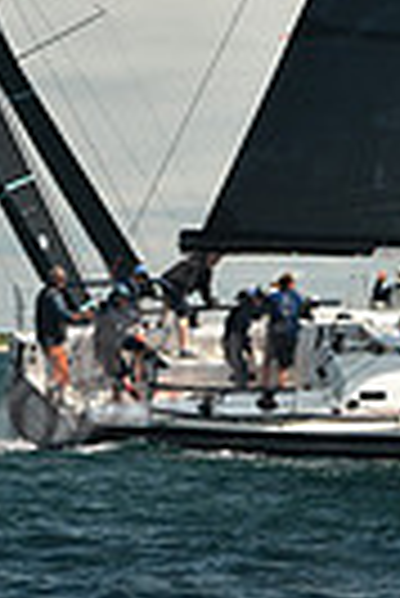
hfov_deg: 2.3
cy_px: -355
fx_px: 9757
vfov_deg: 3.5
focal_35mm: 587
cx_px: 645
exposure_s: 1/640
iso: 320
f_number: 7.1
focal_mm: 135
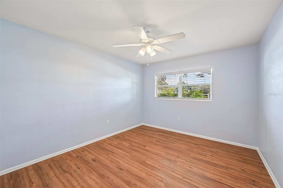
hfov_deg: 104.3
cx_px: 142
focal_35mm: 14
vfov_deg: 81.2
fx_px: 110
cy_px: 94
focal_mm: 14
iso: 400
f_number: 8
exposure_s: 1/40
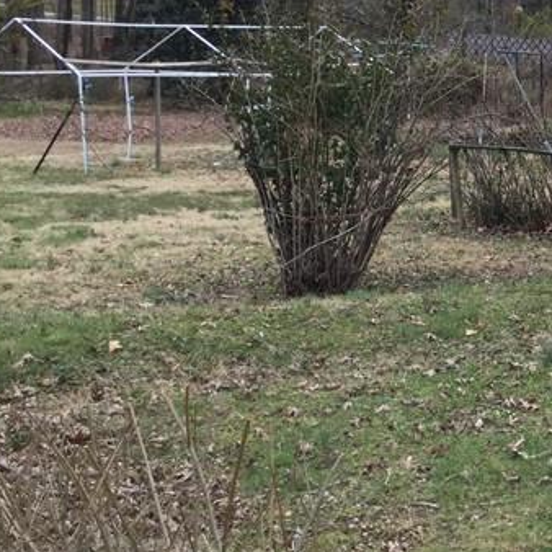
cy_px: 155
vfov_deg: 20.8
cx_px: 737
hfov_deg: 19.2
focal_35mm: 83
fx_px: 1497
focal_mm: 3.3
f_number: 2.4
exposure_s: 1/281
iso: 25
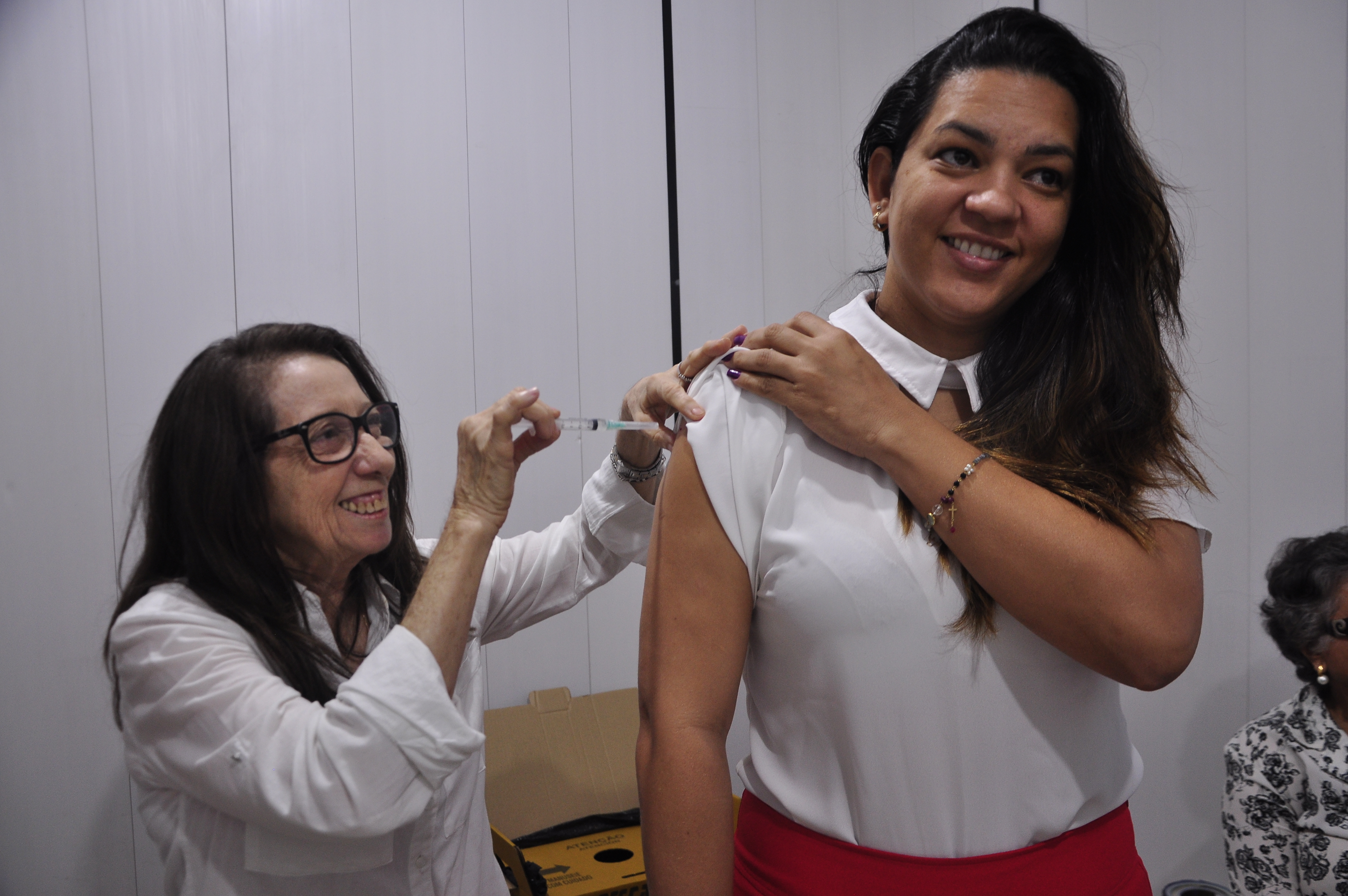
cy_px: 448
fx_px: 1010
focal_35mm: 27
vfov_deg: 47.8
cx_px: 674
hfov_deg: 67.4
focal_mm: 18
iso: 400
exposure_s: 1/30
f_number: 3.5
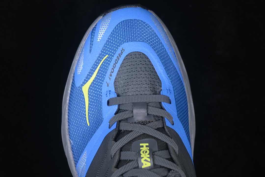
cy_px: 88
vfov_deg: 18.2
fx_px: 552
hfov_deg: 27.0
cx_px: 132
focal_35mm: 75
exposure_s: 1/60
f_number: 7.1
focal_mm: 50
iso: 160
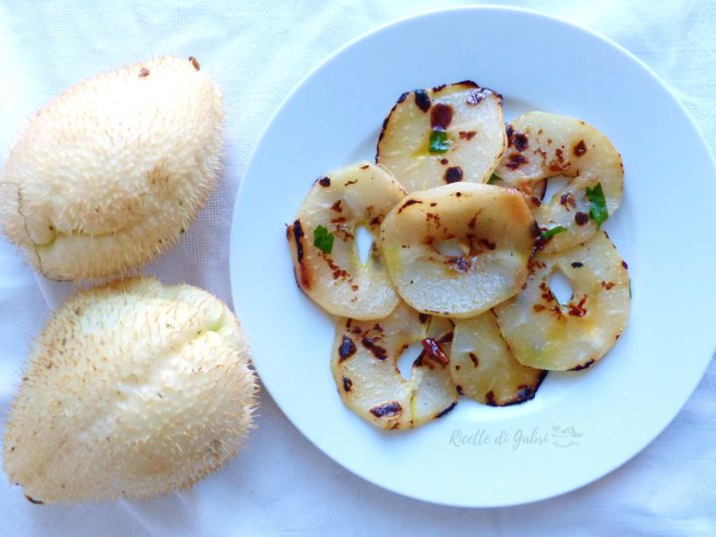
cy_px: 268
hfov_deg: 44.8
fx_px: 869
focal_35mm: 42
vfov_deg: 34.3
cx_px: 358
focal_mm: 7.6
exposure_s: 1/60
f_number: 2.8
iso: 250
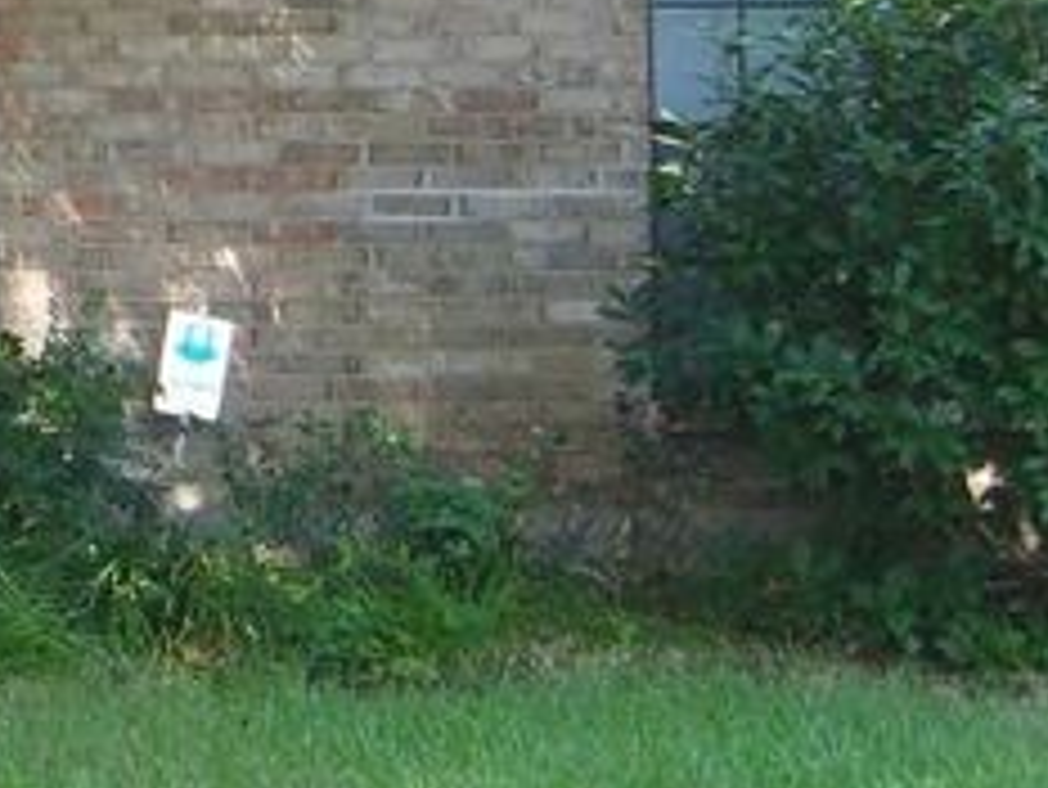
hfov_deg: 12.1
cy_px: -144
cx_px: -598
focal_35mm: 154
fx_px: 4665
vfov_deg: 9.5
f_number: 2.8
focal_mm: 5.8
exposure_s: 1/100
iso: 100
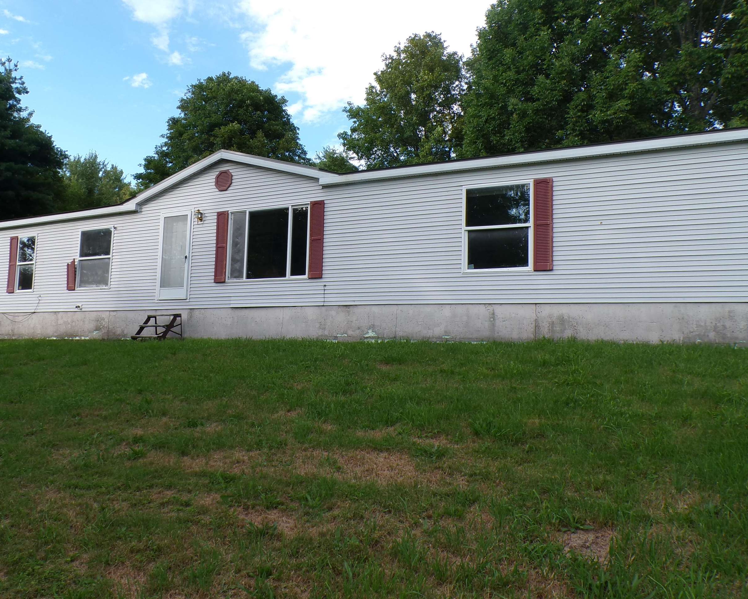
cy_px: 284
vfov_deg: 48.5
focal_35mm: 30
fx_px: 664
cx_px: 353
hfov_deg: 58.7
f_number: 4.4
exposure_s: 1/240
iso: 100
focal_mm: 4.3
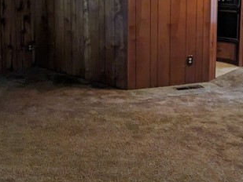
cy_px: 24
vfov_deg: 26.7
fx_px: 372
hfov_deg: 36.0
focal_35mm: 53
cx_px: 98
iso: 389
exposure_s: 1/60
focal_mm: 2.22
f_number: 2.2
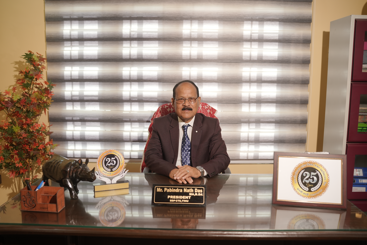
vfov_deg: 37.9
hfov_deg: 54.4
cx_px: 184
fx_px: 357
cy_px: 122
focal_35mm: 35
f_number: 2.5
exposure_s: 1/250
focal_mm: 35
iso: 320
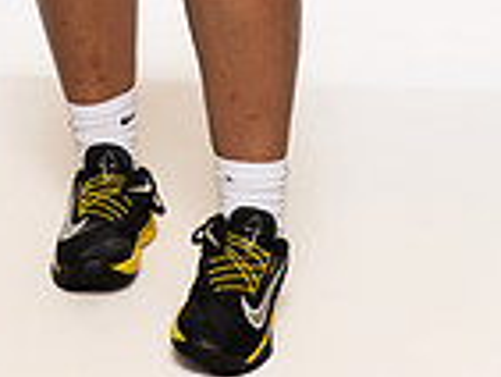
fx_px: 2752
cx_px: 142
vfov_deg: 7.5
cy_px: -402
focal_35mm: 190
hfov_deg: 10.4
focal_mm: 62
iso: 800
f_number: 7.1
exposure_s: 1/320
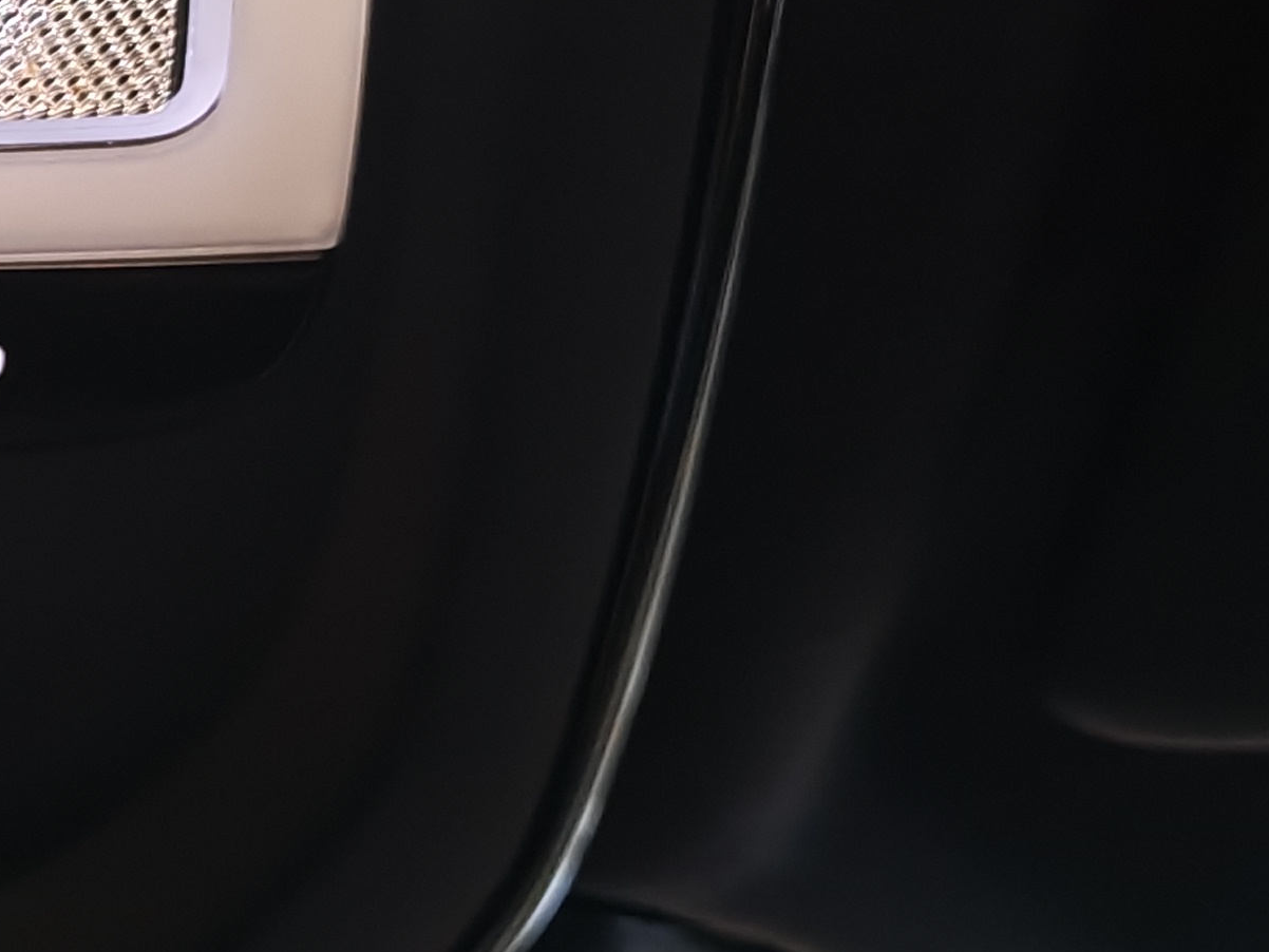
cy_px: 308
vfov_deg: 13.6
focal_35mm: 109
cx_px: -675
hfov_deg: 16.4
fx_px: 3997
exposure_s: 1/100
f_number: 1.9
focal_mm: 6.12
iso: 220
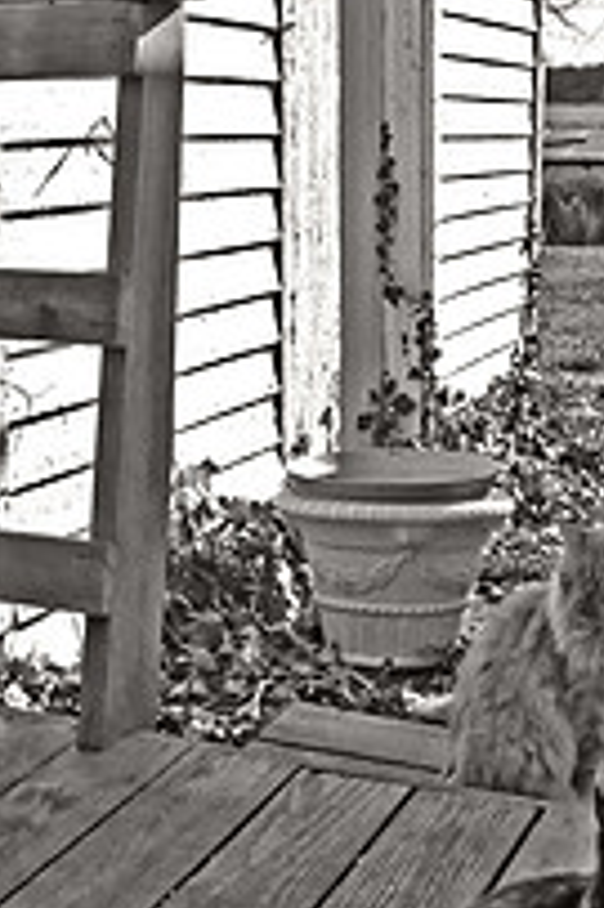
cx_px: 199
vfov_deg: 33.4
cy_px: 510
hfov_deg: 22.5
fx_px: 1512
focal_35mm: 60
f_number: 11
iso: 800
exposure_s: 1/500
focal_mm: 18
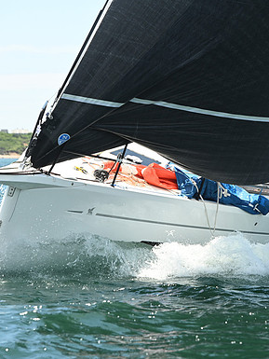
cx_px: 195
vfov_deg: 9.7
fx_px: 2102
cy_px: 180
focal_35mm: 203
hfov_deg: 7.3
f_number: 5.6
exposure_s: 1/1000
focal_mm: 140
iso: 320
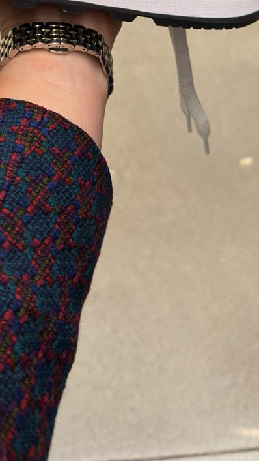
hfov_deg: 16.8
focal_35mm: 71
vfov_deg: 25.9
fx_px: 866
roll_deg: +5.5
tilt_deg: -26.4
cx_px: 21
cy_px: -121
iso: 160
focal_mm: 6.76
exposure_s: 1/60
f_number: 1.78
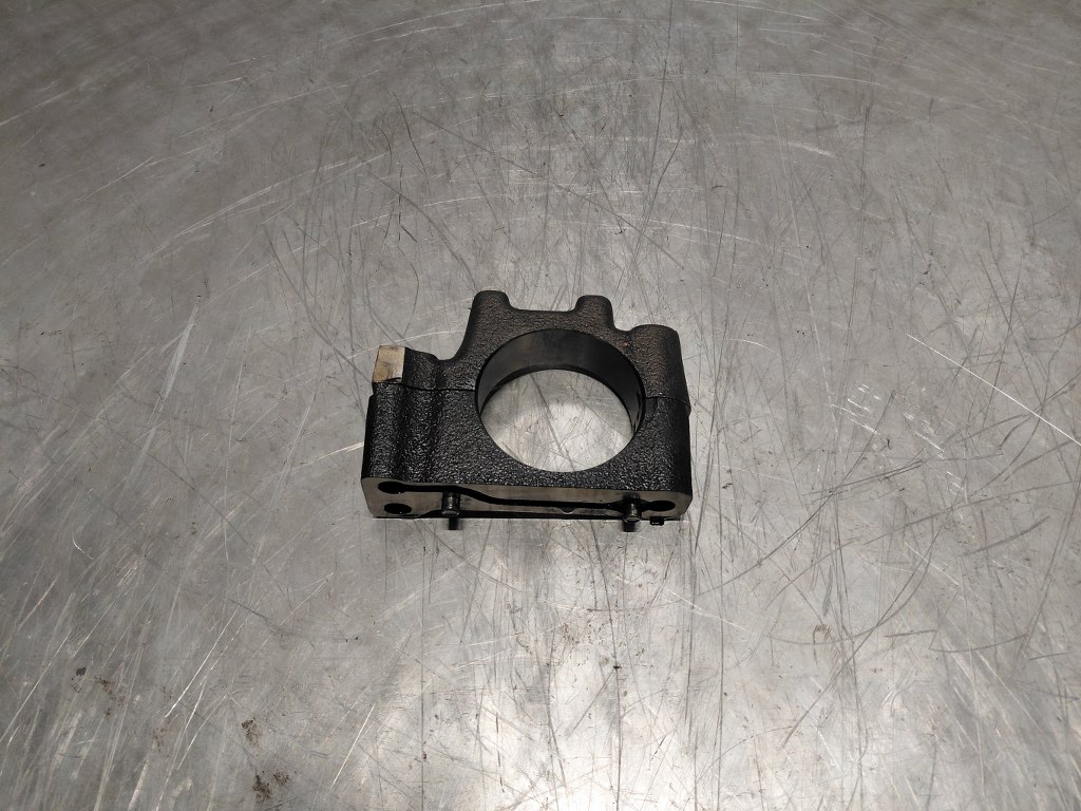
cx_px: 540
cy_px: 406
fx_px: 781
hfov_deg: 69.4
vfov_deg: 54.9
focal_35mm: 25
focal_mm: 4.69
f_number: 1.8
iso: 100
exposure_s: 1/120
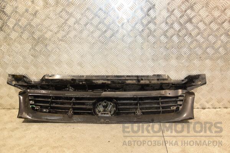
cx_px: 115
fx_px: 211
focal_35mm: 33
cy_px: 76
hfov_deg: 57.2
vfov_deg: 40.0
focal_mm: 22
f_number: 5
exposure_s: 1/100
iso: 800
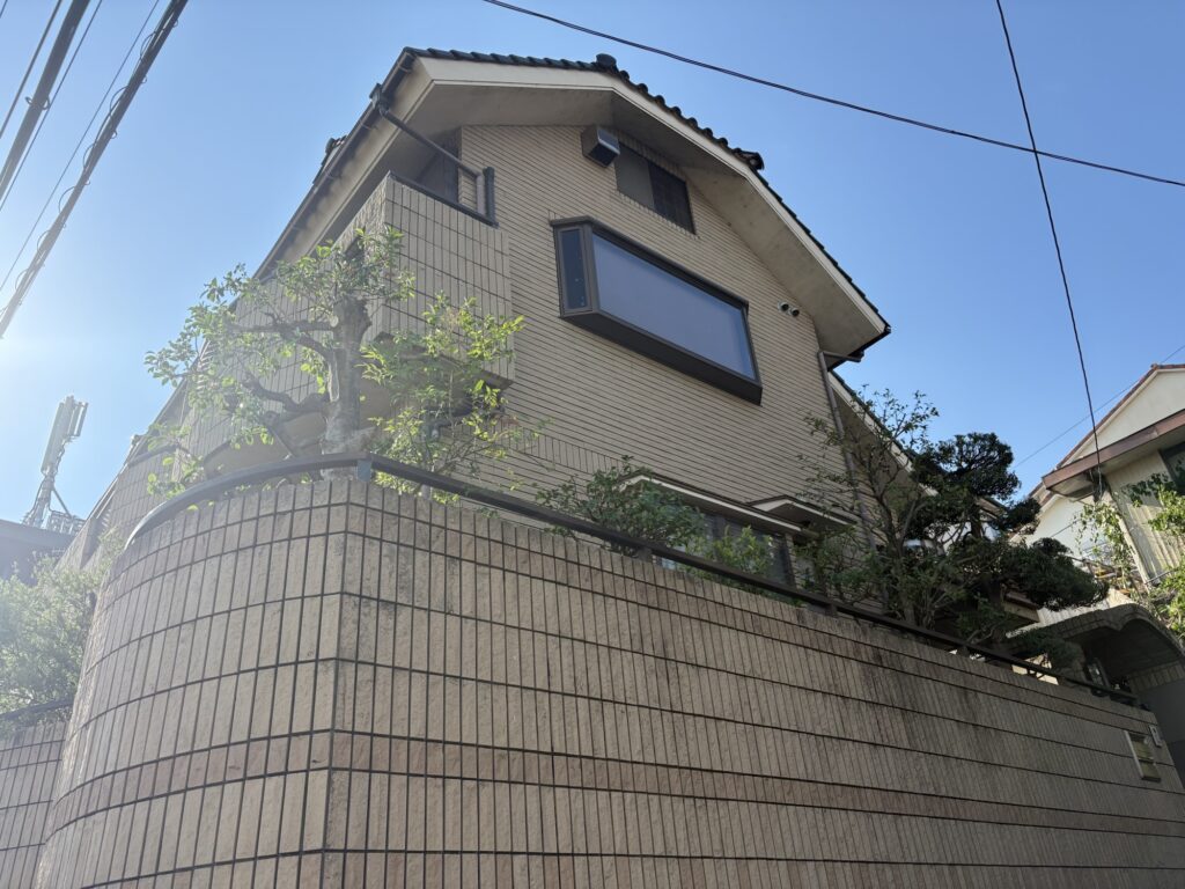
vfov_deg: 53.1
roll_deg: +4.8
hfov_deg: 67.3
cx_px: 592
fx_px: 890
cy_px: 444
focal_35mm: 26
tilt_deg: +32.4
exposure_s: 1/2538
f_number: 1.6
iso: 64
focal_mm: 5.96
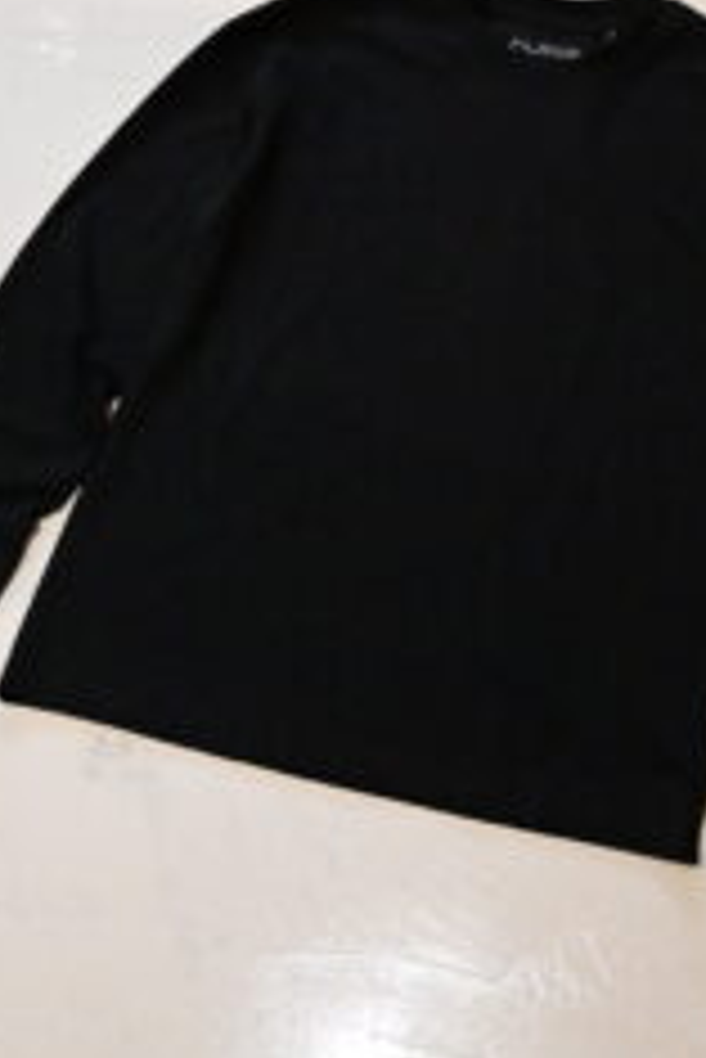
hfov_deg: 20.2
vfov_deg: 29.7
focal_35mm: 67
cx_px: 427
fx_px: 1982
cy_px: 365
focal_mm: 23.5
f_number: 10
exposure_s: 1/320
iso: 16000
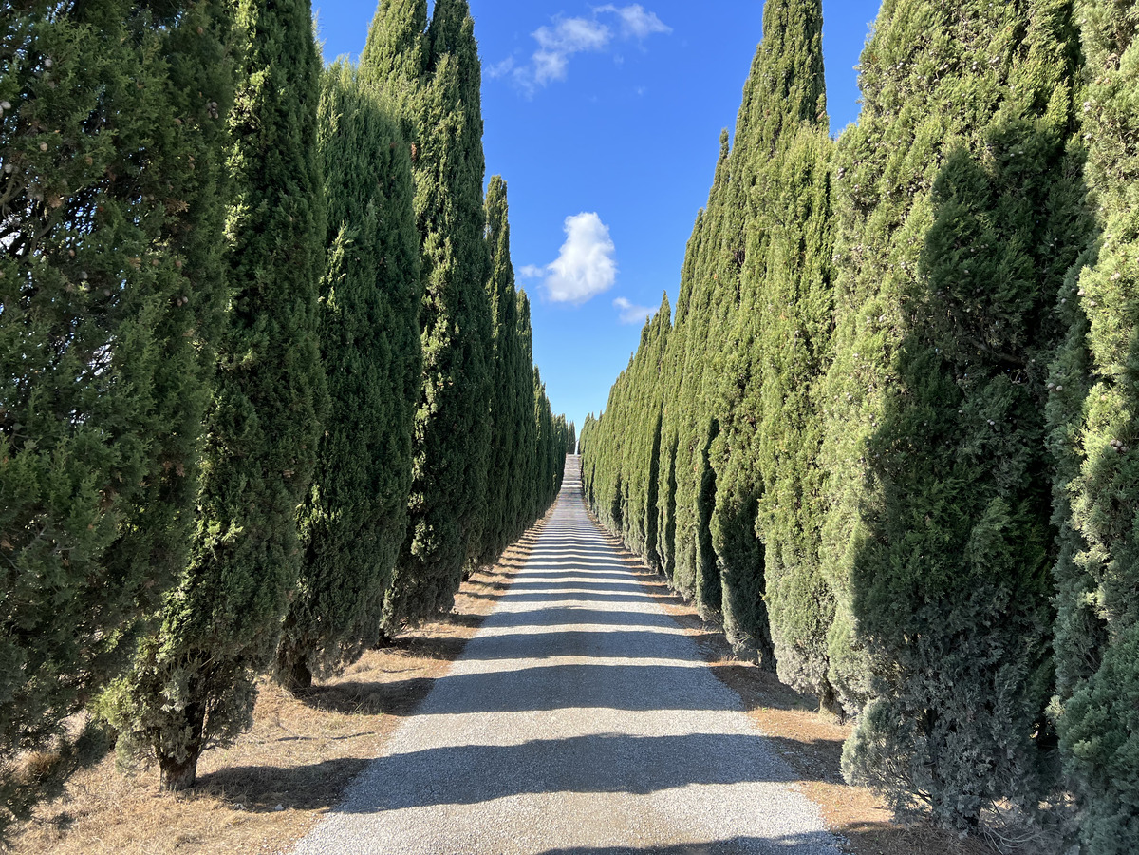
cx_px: 570
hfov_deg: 67.3
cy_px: 428
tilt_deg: +3.8
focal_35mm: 26
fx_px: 856
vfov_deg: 53.1
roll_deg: -2.5
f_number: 1.5
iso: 50
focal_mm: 5.7
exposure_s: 1/1377
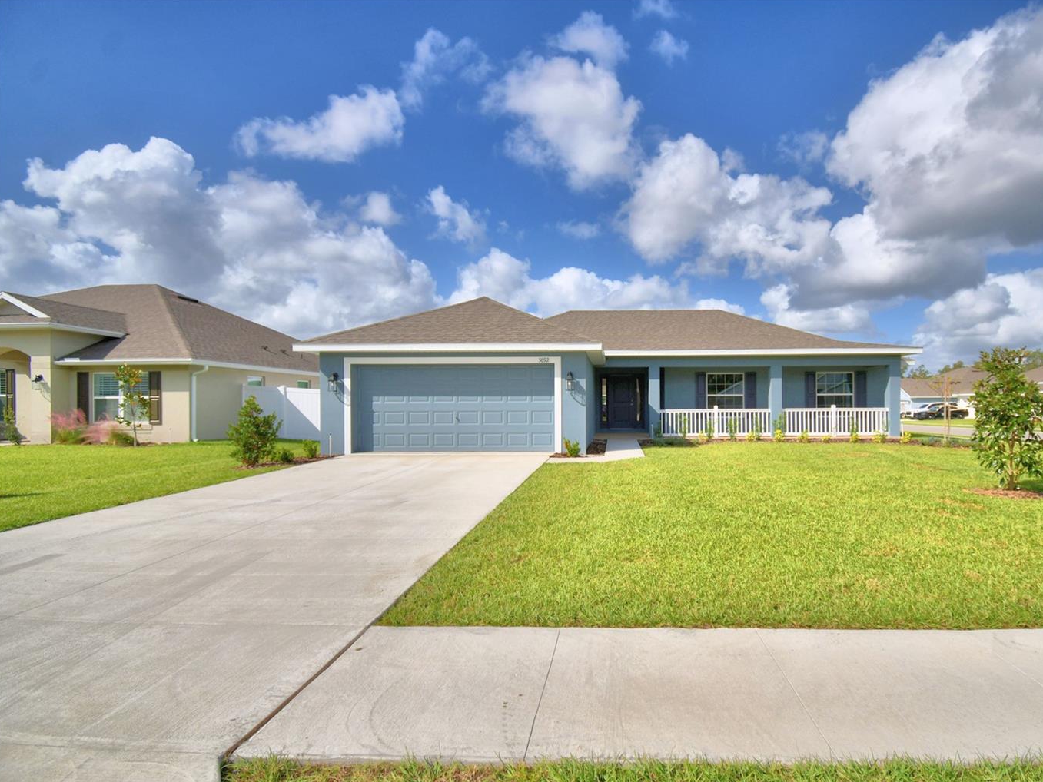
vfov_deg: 74.7
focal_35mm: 17
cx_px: 610
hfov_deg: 90.2
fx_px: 512
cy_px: 406
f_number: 4.5
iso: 100
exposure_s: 1/2000
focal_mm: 10
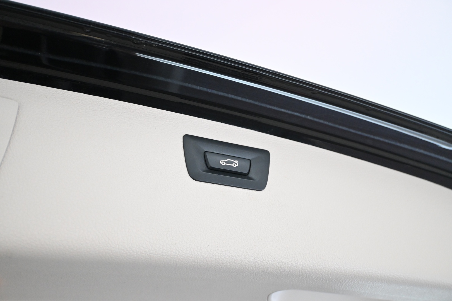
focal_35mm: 34
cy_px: 150
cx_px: 226
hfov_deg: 56.1
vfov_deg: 39.1
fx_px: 424
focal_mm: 22.5
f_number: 4
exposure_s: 1/80
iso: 3200
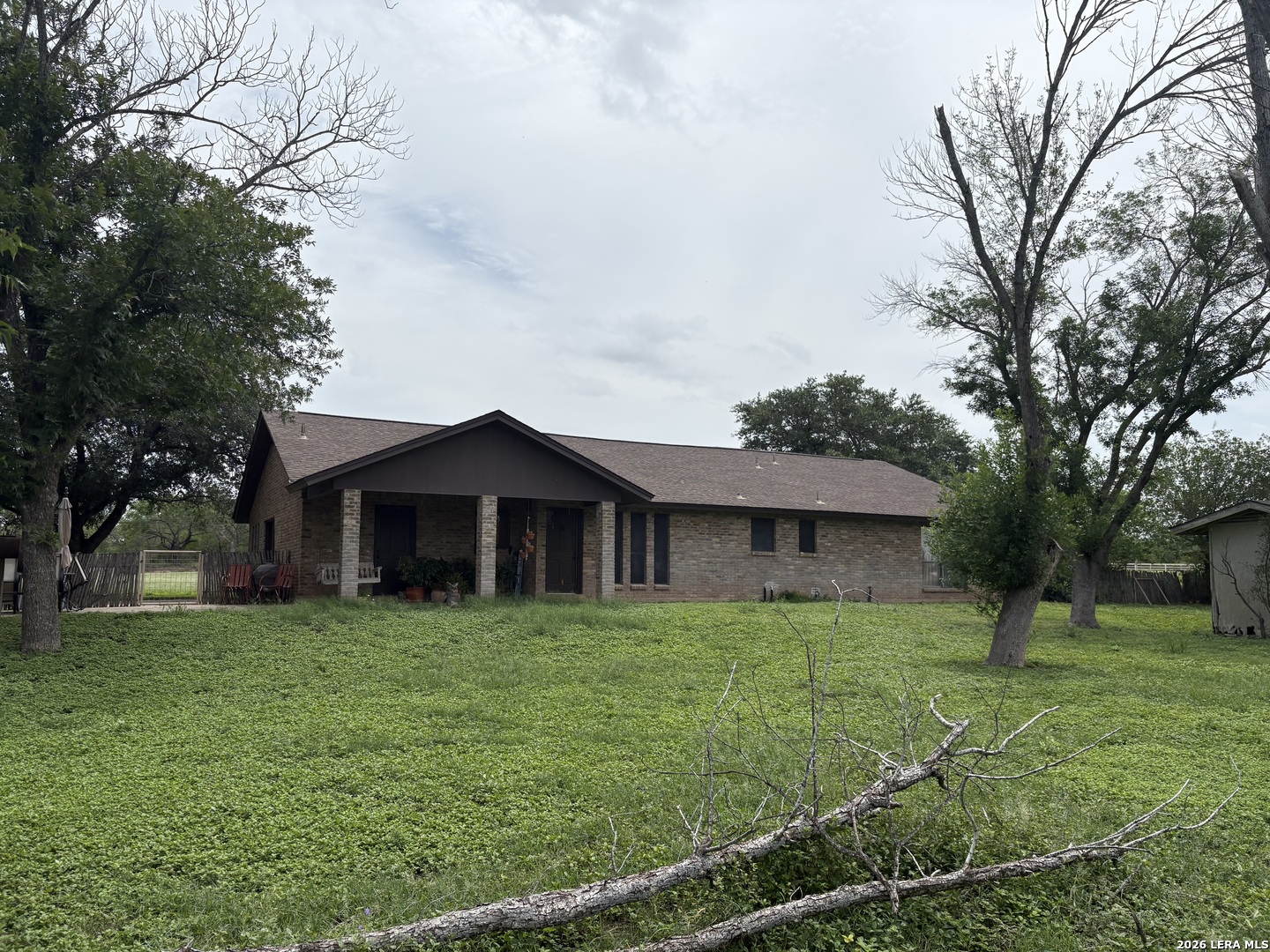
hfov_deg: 67.3
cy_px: 476
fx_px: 954
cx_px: 635
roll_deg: -0.3
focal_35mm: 26
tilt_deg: +8.2
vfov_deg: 53.1
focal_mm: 5.96
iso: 50
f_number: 1.6
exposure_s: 1/6329
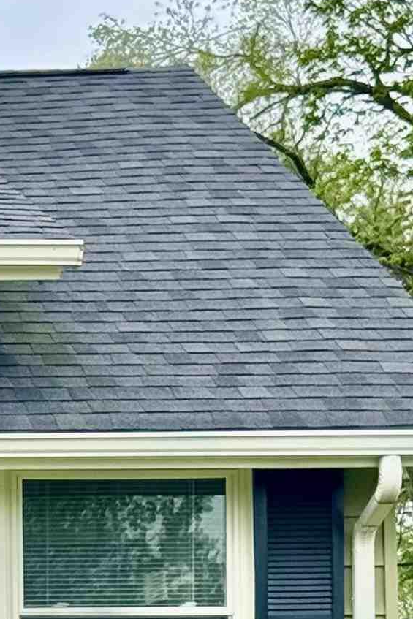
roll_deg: -0.2
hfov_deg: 7.3
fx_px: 3113
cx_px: -428
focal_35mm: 181
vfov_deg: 11.1
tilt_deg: +0.5
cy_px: 775
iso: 64
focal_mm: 6.76
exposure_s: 1/1984
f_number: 1.78
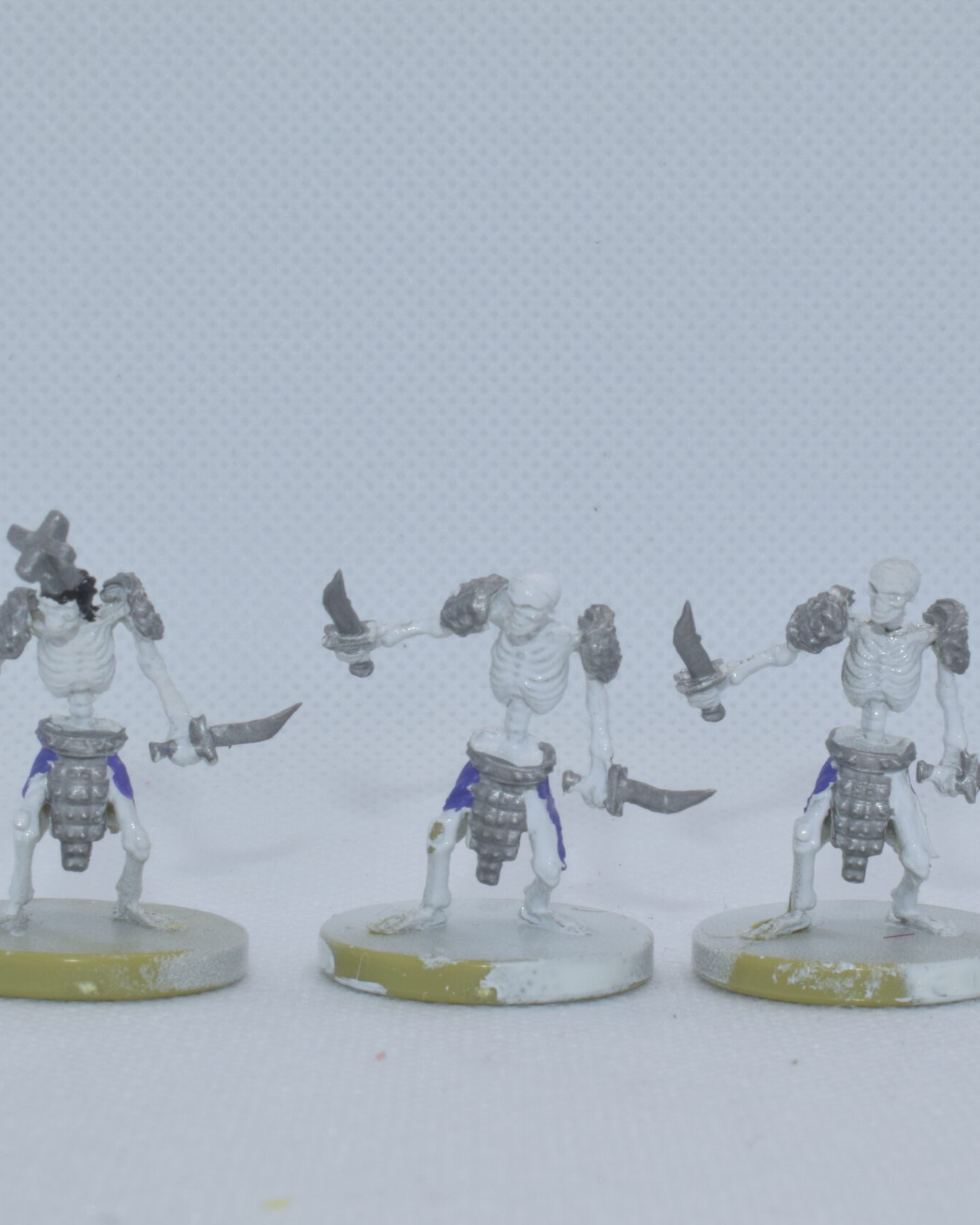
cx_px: 662
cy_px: 613
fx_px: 3081
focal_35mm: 85
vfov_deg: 22.5
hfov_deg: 18.0
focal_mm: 40
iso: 800
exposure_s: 1/125
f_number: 25
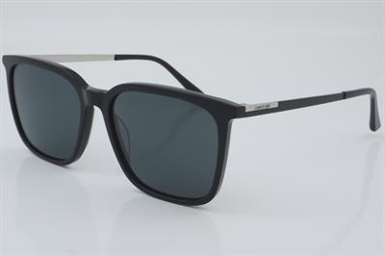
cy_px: 128
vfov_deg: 18.2
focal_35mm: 75
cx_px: 192
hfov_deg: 27.0
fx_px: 801
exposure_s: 1/3
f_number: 32
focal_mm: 50
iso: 100
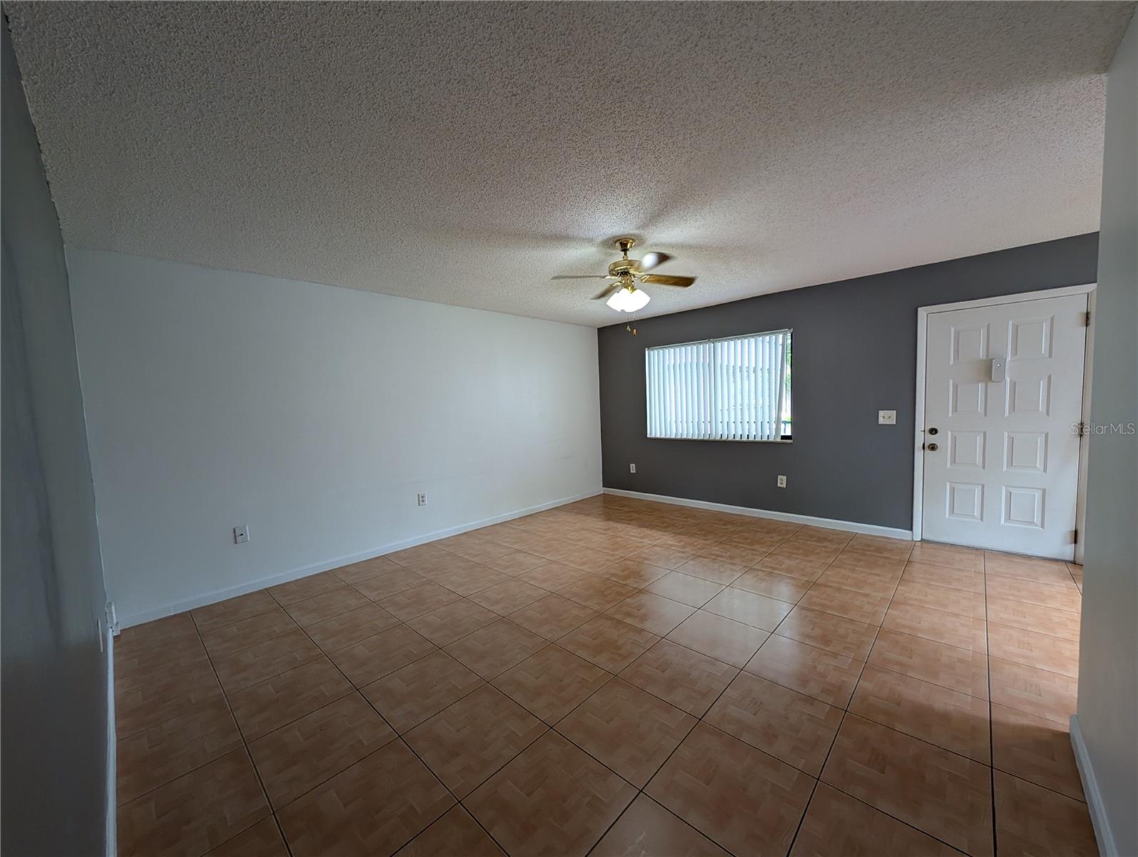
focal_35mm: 12
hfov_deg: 110.5
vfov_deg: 94.6
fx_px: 395
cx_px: 569
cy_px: 428
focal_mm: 2.23
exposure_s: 1/120
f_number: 1.95
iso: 161
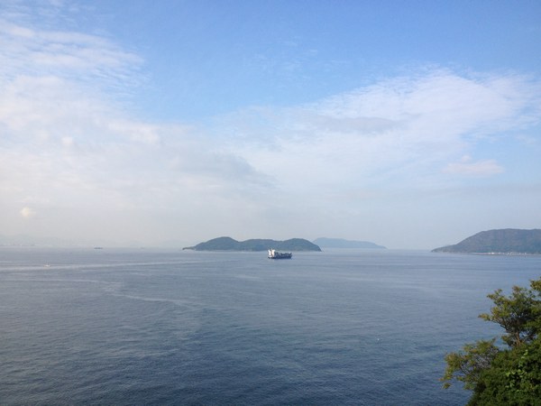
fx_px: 547
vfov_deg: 40.7
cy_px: 203
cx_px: 270
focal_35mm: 35
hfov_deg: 52.6
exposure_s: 1/1227
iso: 50
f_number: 2.4
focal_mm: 4.28
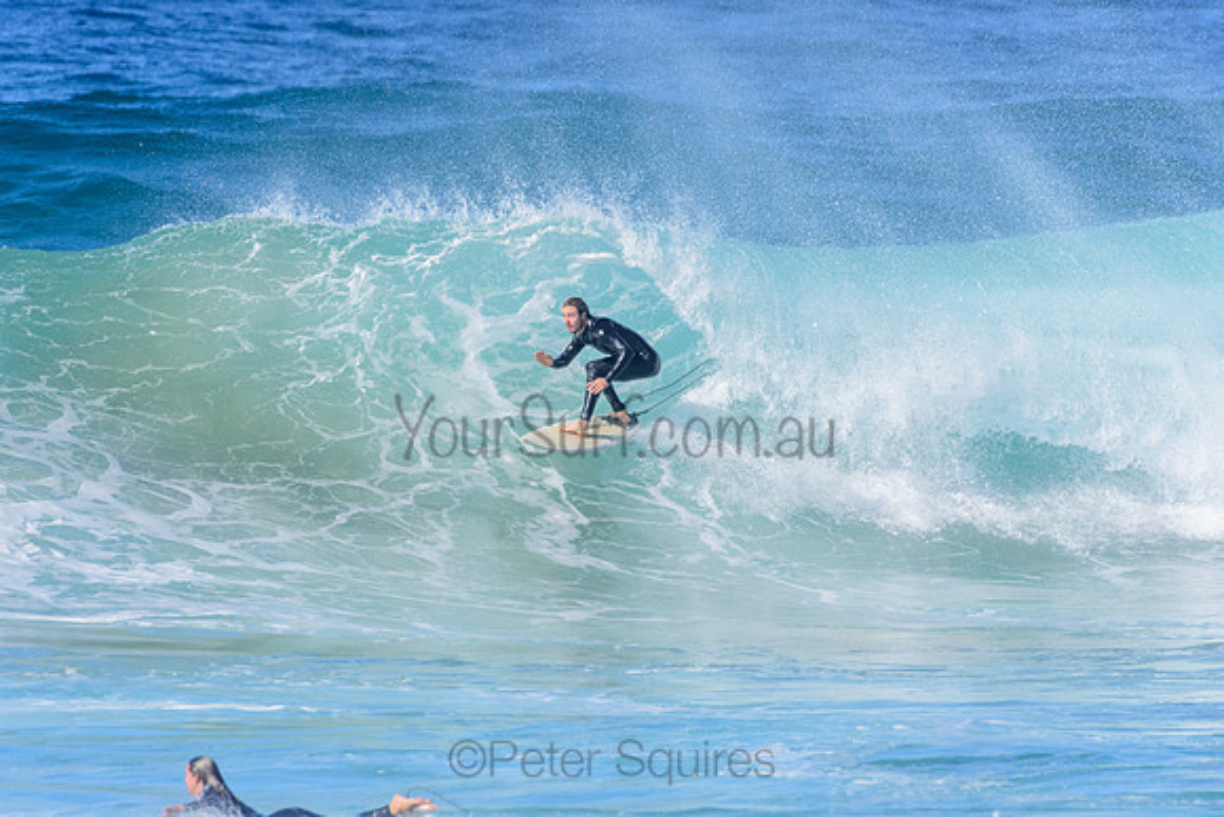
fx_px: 25505
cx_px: 612
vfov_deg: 1.8
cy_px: 408
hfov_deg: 2.7
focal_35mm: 750
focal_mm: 500
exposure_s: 1/2000
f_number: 5.6
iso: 320
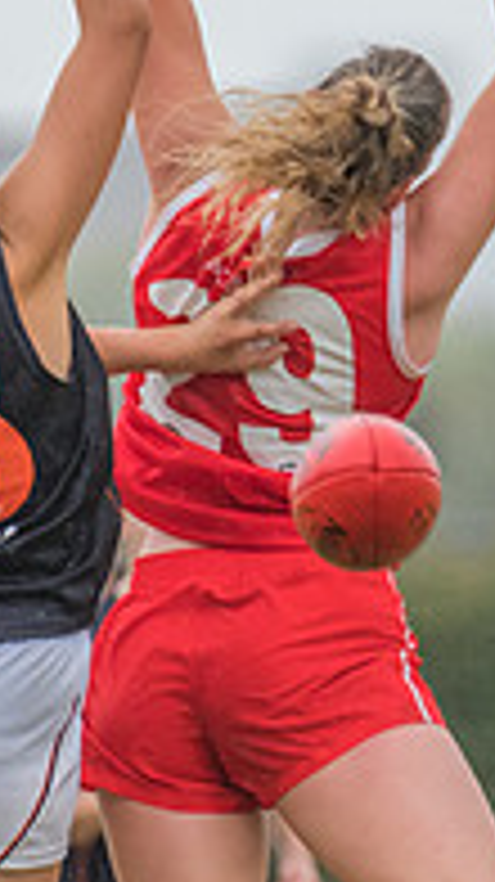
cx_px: 431
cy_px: 792
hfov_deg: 0.7
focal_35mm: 1660
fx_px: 38801
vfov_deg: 1.3
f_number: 6.3
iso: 1100
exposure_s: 1/1250
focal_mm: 460
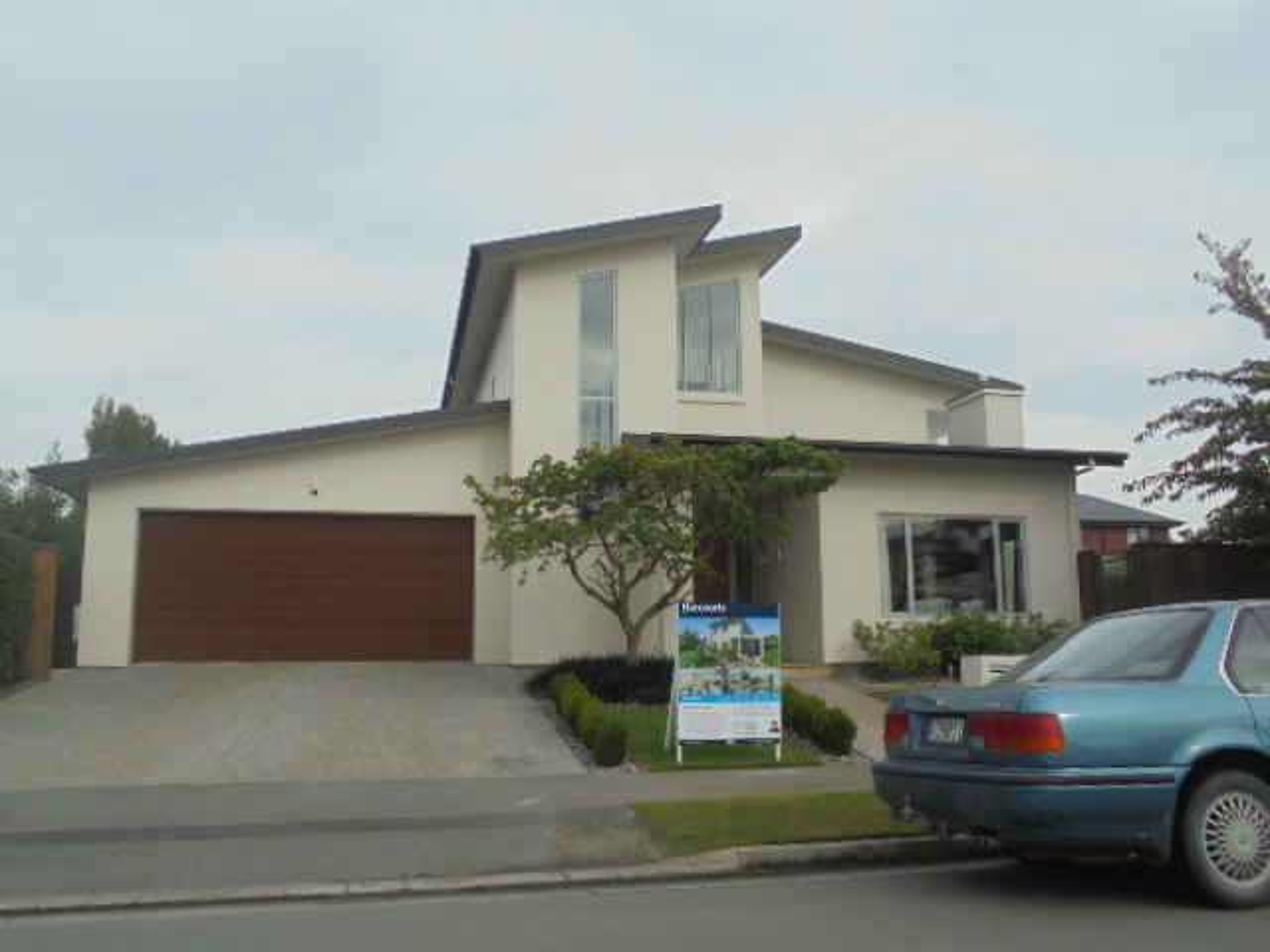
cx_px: 635
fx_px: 1064
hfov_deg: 61.7
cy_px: 476
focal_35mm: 29
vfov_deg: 48.2
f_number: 3.7
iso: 100
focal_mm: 5.3
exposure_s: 1/800
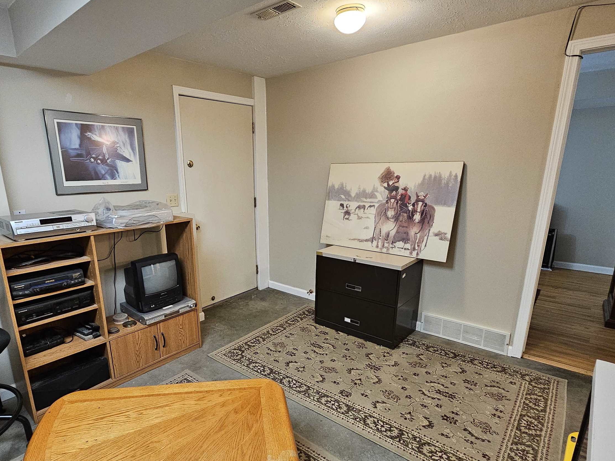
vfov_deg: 71.3
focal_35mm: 18
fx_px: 320
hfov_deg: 87.3
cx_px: 270
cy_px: 260
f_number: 2.2
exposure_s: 1/30
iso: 500
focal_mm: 2.2
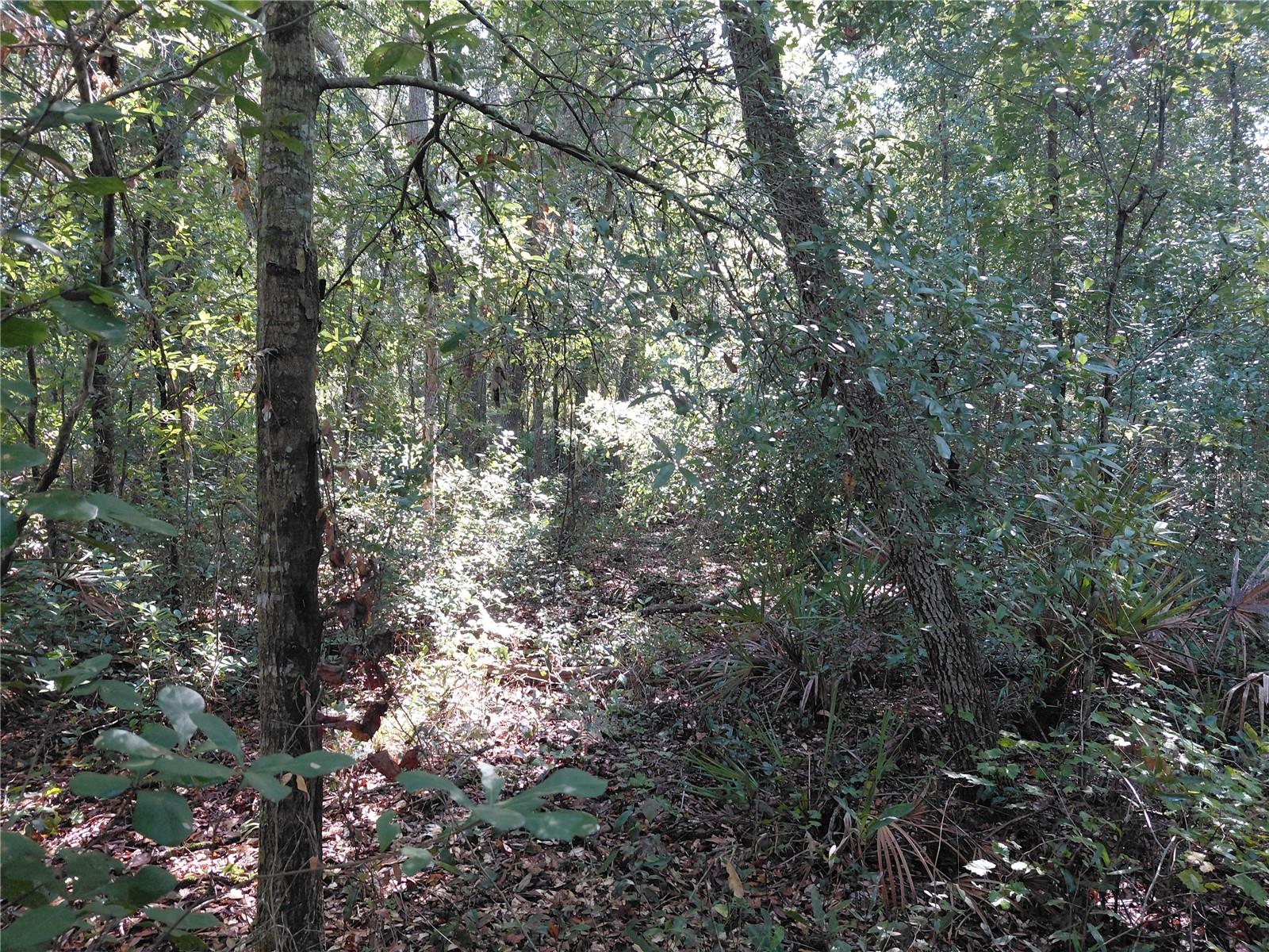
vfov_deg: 54.9
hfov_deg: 69.4
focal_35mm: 25
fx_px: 916
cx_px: 634
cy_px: 476
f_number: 1.8
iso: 125
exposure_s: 1/120
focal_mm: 4.69
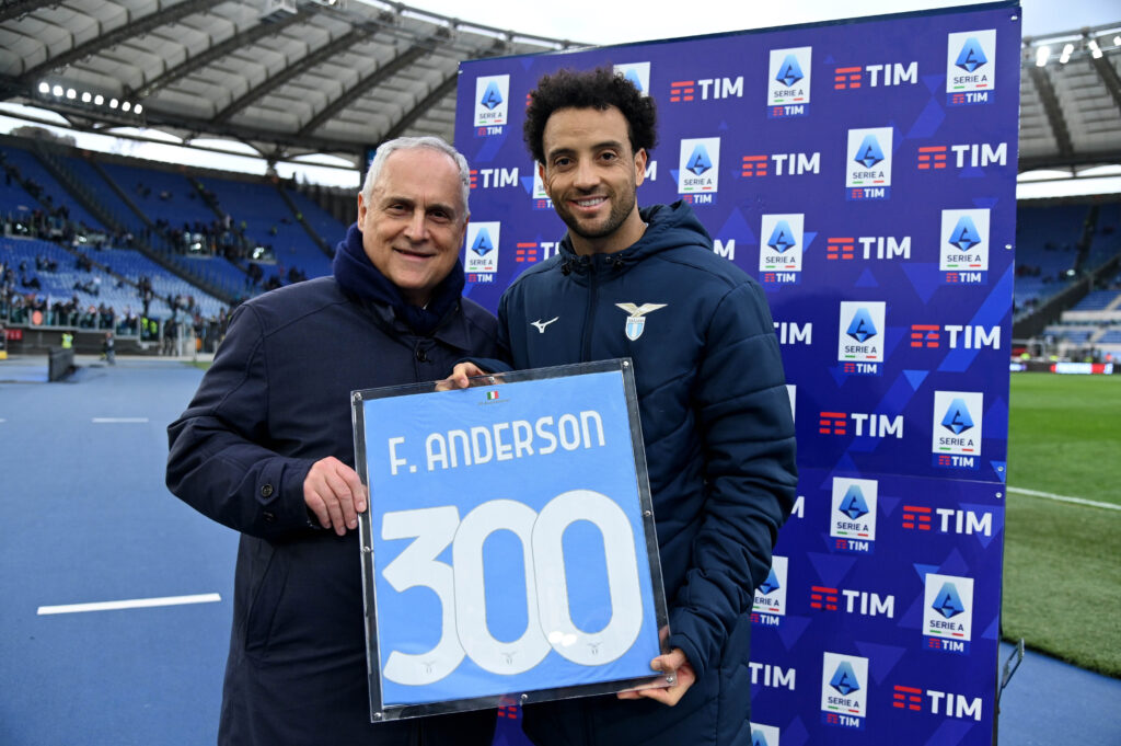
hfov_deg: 60.3
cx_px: 560
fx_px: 965
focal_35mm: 31
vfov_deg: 42.3
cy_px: 373
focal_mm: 31
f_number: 4
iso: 1600
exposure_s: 1/1250
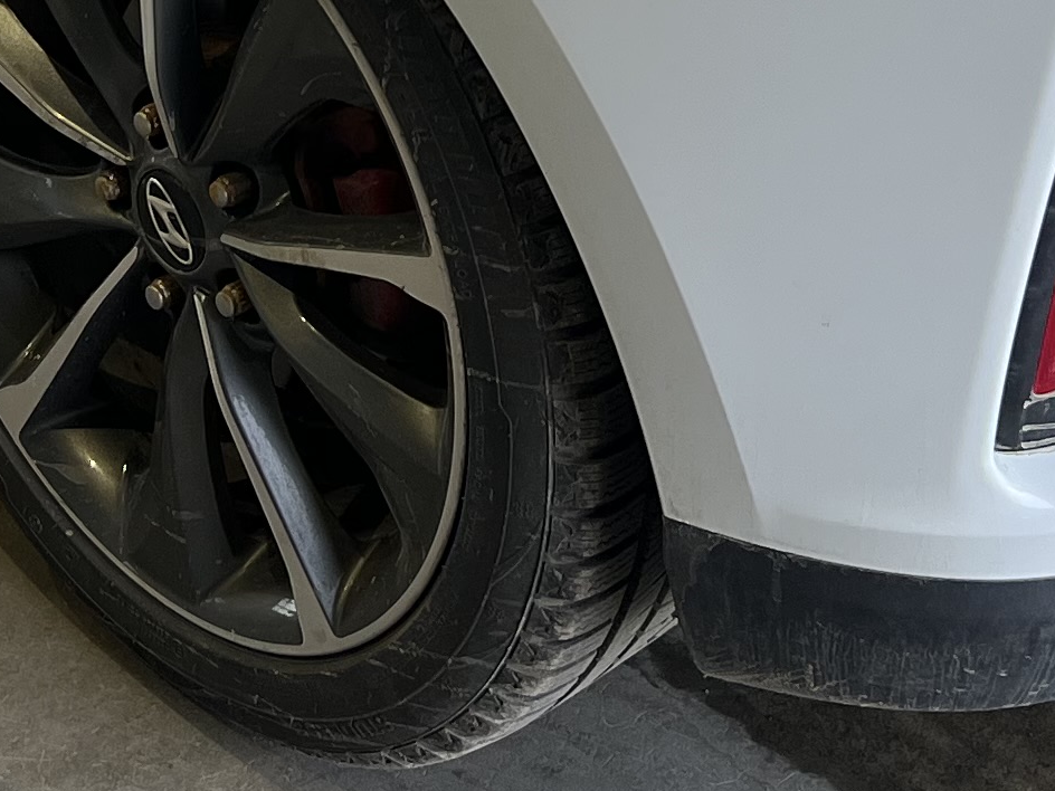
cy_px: -563
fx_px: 3383
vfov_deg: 12.4
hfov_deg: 17.7
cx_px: 433
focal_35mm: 111
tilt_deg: -21.6
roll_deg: +0.7
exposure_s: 1/198
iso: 40
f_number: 1.5
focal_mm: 5.7
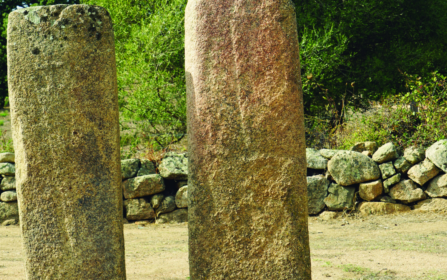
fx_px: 1425
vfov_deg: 11.2
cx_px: 212
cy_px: 64
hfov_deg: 17.8
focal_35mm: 117
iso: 100
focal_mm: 70
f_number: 10
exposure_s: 1/125
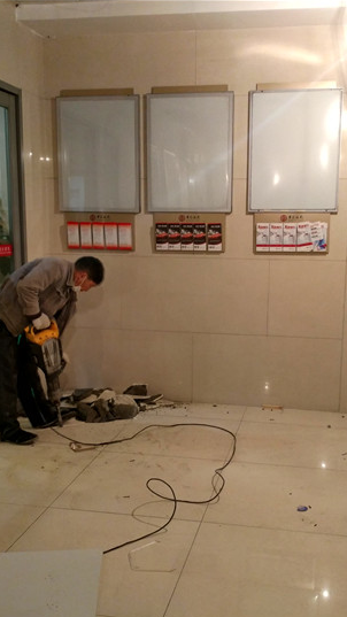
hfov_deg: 29.6
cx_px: 207
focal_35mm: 40
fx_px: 654
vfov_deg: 50.5
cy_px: 313
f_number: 2.2
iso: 450
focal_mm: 4.73
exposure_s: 1/20
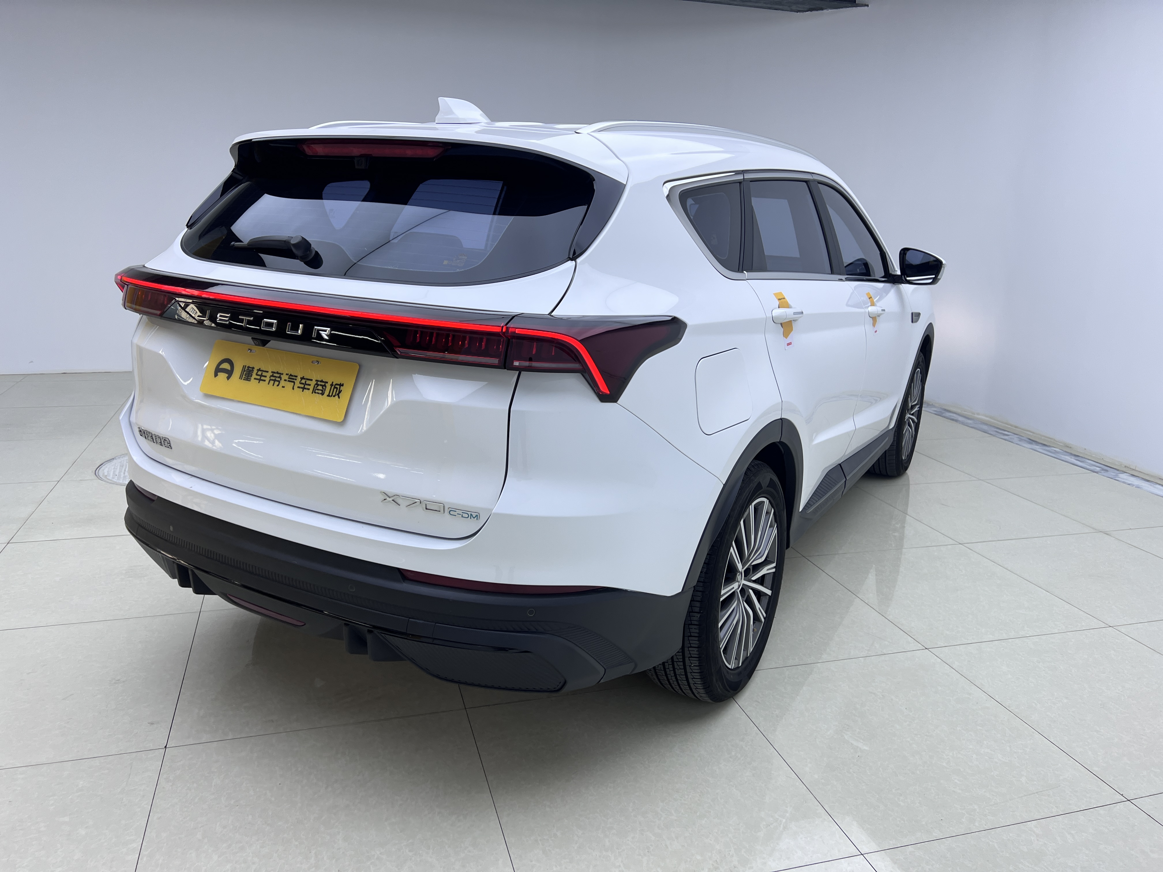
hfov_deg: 67.3
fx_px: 874
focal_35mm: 26
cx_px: 582
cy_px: 436
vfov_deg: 53.1
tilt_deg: -15.3
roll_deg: +0.2
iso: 40
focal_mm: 5.7
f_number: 1.5
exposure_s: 1/231
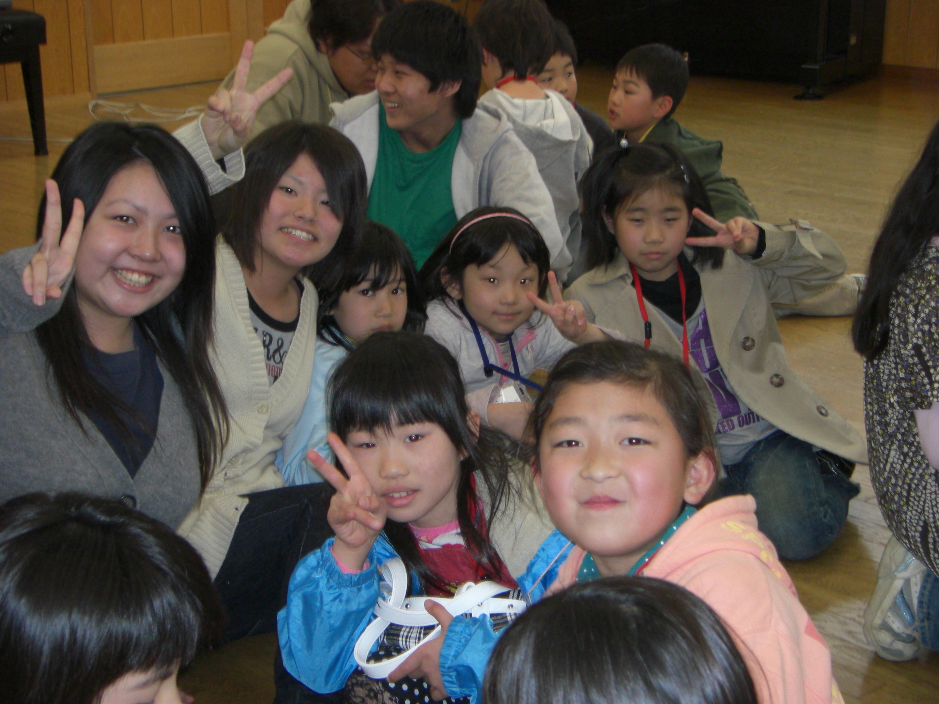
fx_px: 2062
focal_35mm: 76
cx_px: 470
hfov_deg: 25.7
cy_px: 352
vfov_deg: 19.4
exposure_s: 1/60
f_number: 4
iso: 200
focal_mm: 12.6
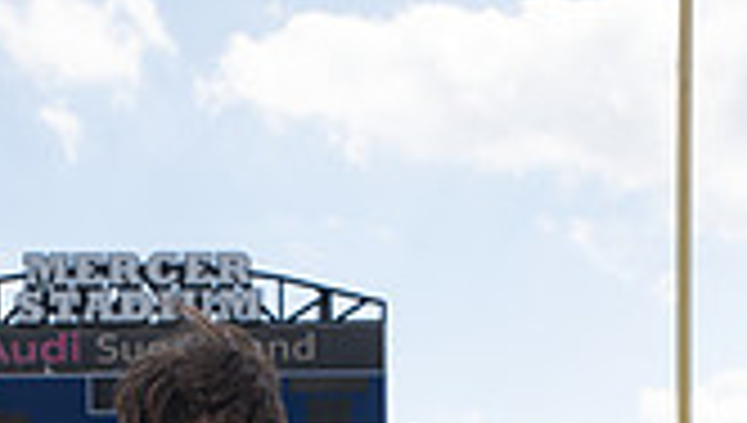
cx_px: 212
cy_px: 1004
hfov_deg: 20.8
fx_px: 2024
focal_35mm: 102
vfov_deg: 10.4
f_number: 7.1
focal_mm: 36
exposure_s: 1/320
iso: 125
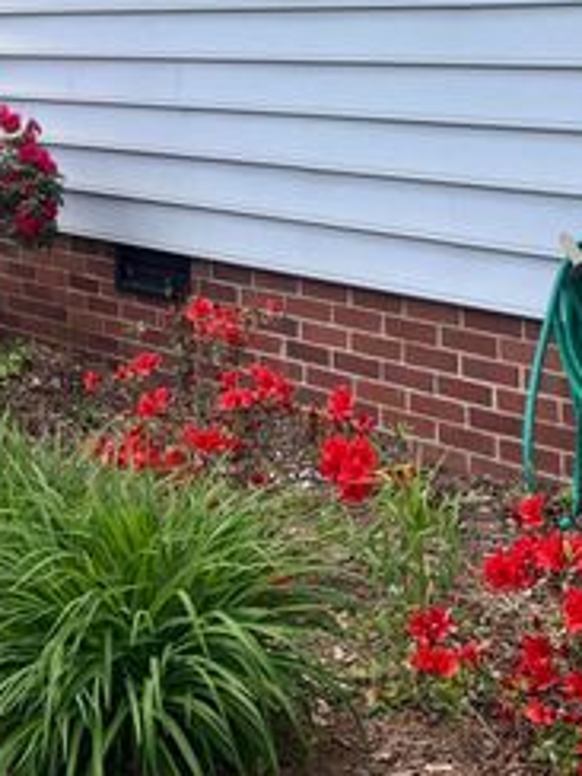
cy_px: 8
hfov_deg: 20.7
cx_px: 197
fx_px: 1592
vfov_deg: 26.0
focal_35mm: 71
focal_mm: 5.7
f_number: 1.5
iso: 50
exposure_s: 1/902
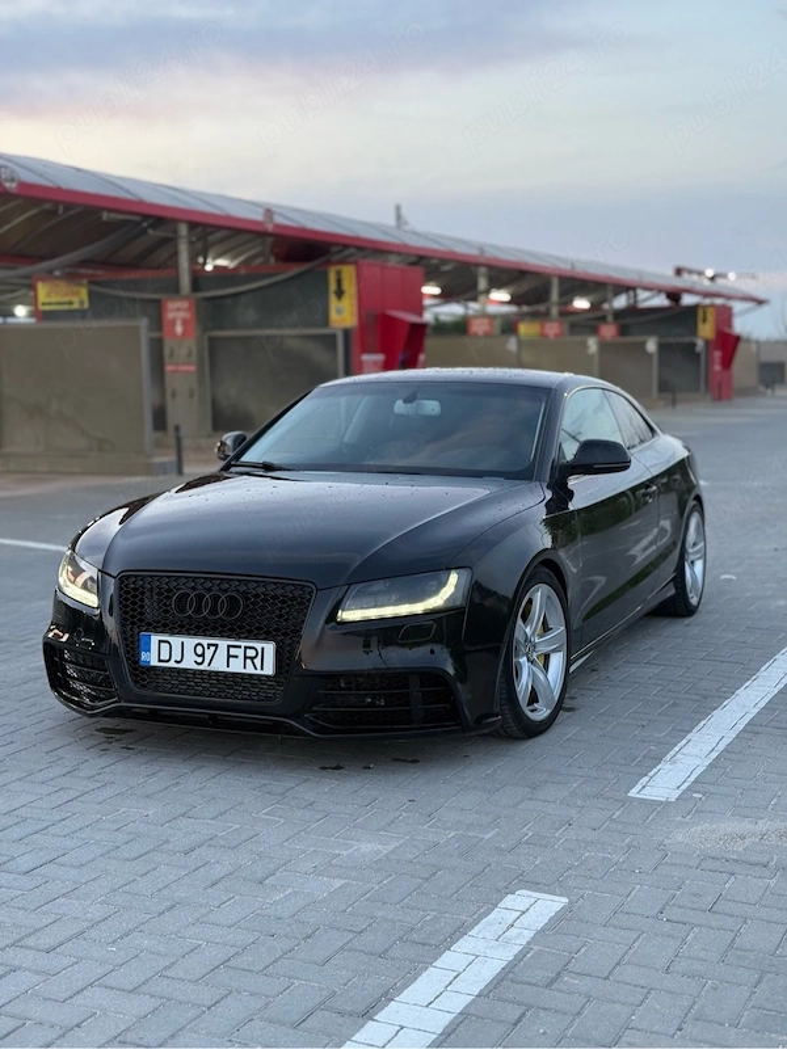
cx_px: 394
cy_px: 524
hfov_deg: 30.3
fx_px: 1455
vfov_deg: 39.7
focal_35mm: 48
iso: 125
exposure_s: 1/50
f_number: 1.78
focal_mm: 6.76
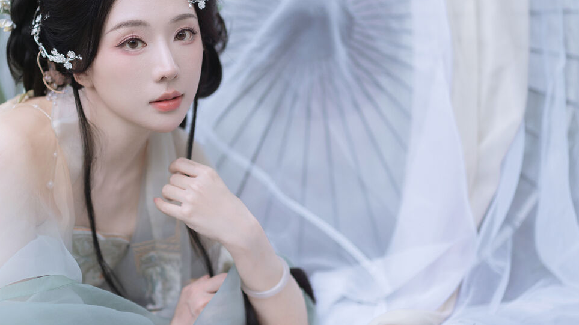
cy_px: 169
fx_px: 1704
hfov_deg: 19.3
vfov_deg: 10.9
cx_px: 227
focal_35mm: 111
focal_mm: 85
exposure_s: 1/640
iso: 200
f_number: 1.6
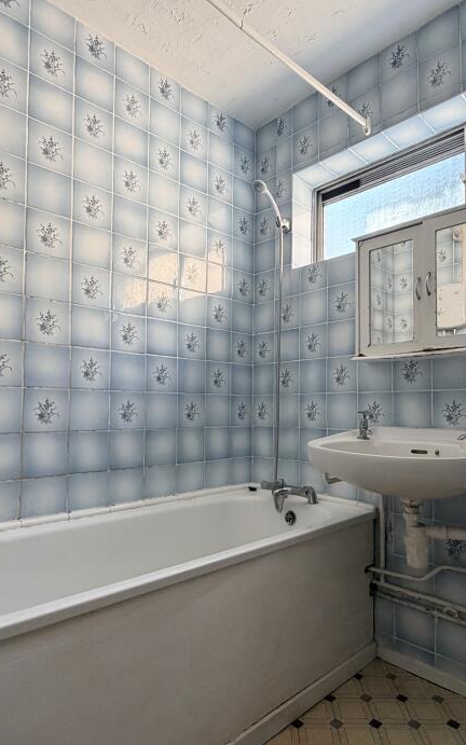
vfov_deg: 79.6
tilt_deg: +1.5
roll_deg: -0.4
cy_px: 395
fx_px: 447
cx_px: 262
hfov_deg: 54.9
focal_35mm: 22
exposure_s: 1/121
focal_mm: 2.22
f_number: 2.2
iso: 200
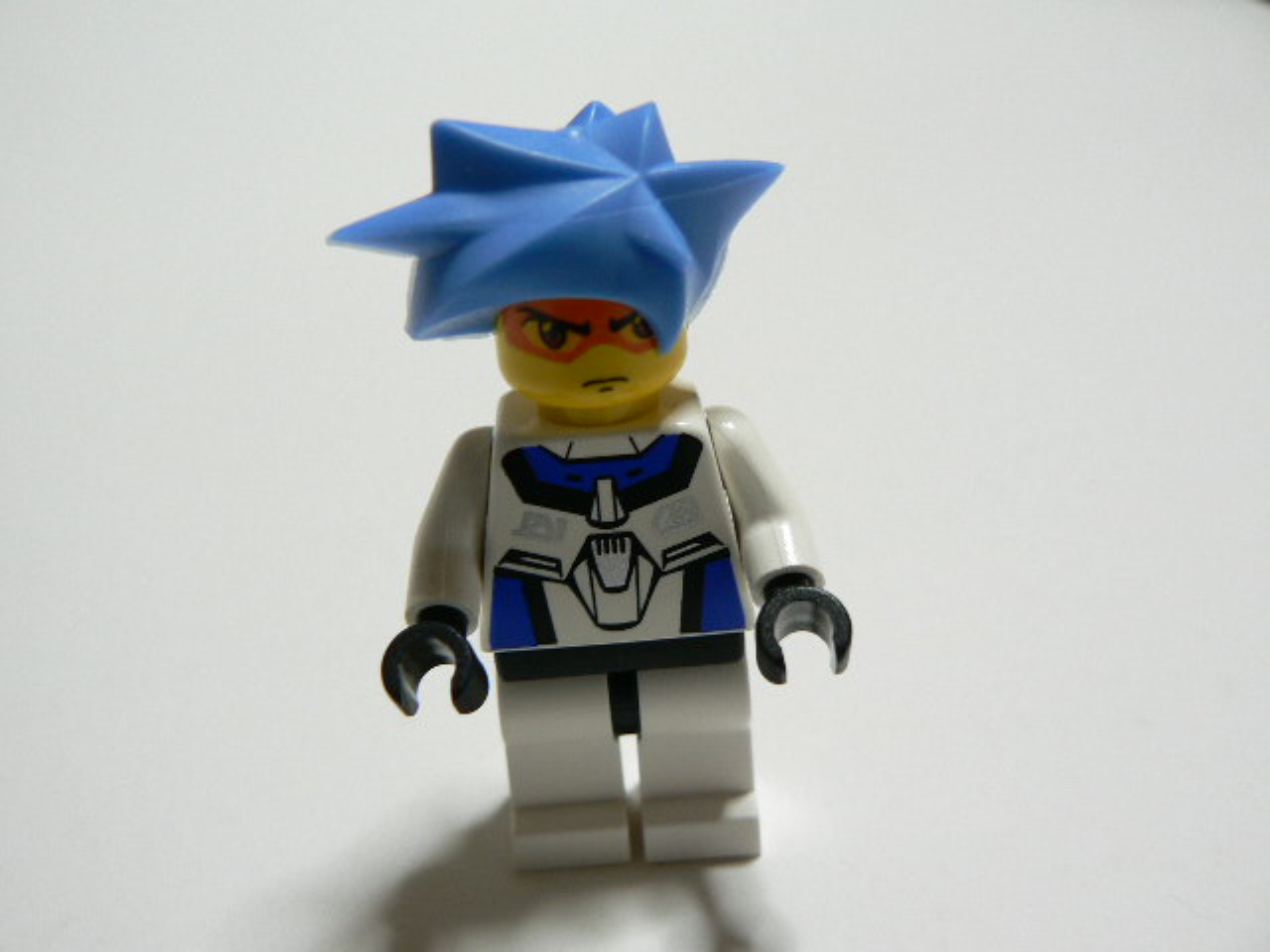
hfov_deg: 51.4
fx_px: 1321
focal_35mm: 36
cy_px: 476
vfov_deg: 39.7
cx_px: 635
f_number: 2.8
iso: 150
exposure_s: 1/15
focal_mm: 6
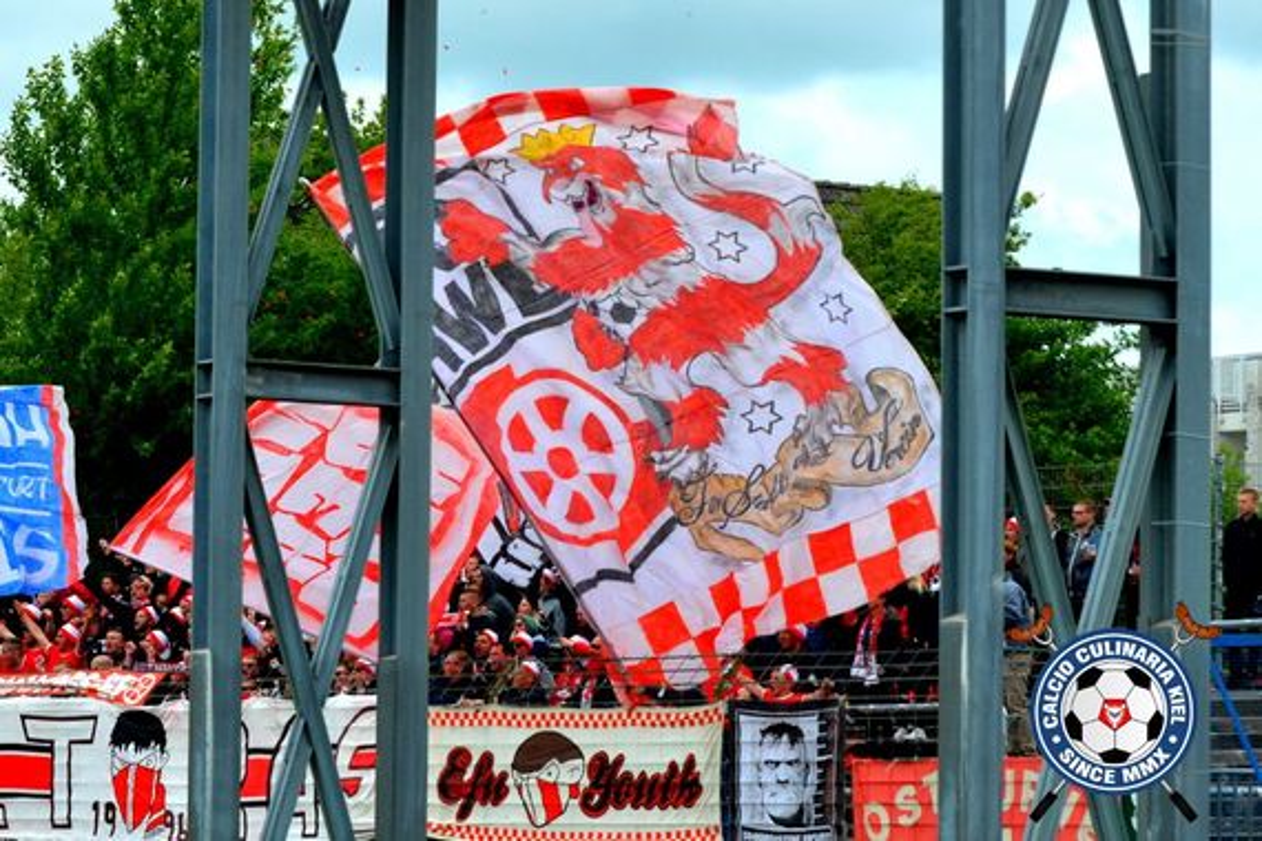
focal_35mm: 105
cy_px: 420
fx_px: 3681
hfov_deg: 19.5
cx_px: 631
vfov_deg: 13.0
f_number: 5.6
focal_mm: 70
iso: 400
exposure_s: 1/1600
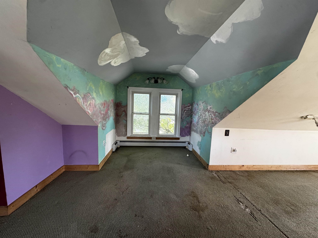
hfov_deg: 102.1
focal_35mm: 14
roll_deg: -1.9
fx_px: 129
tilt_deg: -6.9
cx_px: 159
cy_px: 119
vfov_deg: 85.7
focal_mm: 2.22
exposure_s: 1/72
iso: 320
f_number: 2.2
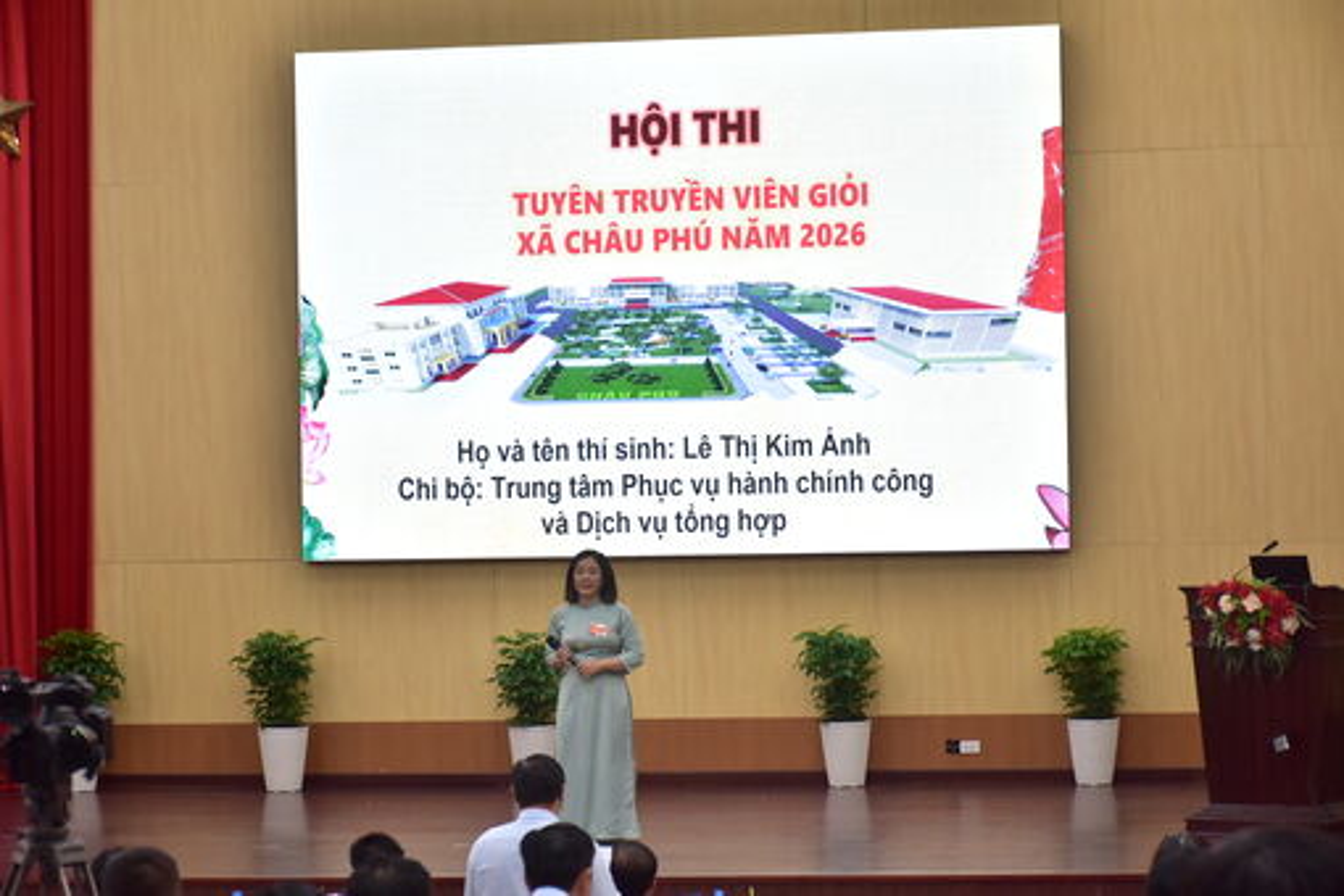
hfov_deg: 21.9
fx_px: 3472
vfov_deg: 14.7
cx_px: 672
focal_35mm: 93
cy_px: 448
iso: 640
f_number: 5
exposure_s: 1/100
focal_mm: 62
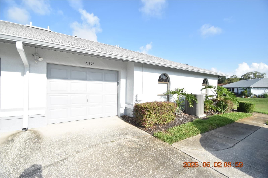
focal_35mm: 15
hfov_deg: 100.4
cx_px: 134
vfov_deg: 77.3
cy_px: 89
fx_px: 112
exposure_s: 1/4000
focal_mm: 10
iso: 800
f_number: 3.5
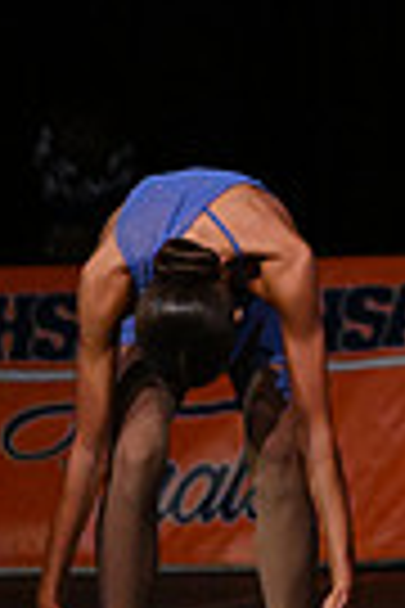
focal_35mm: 516
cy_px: 178
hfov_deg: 2.6
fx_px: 8707
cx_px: 1215
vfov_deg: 4.0
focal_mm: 120
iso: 8000
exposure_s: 1/1000
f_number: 4
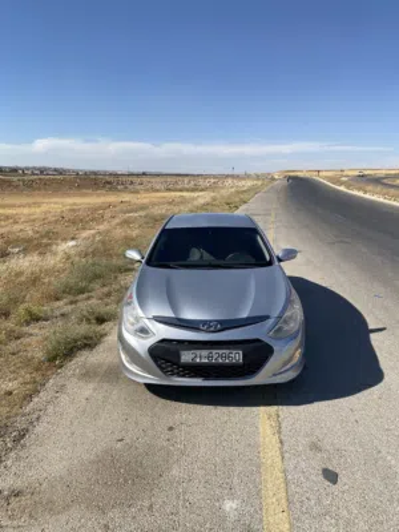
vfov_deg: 67.3
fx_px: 400
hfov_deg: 53.1
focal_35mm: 26
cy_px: 266
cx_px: 200
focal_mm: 4.25
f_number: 1.8
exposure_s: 1/3731
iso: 32
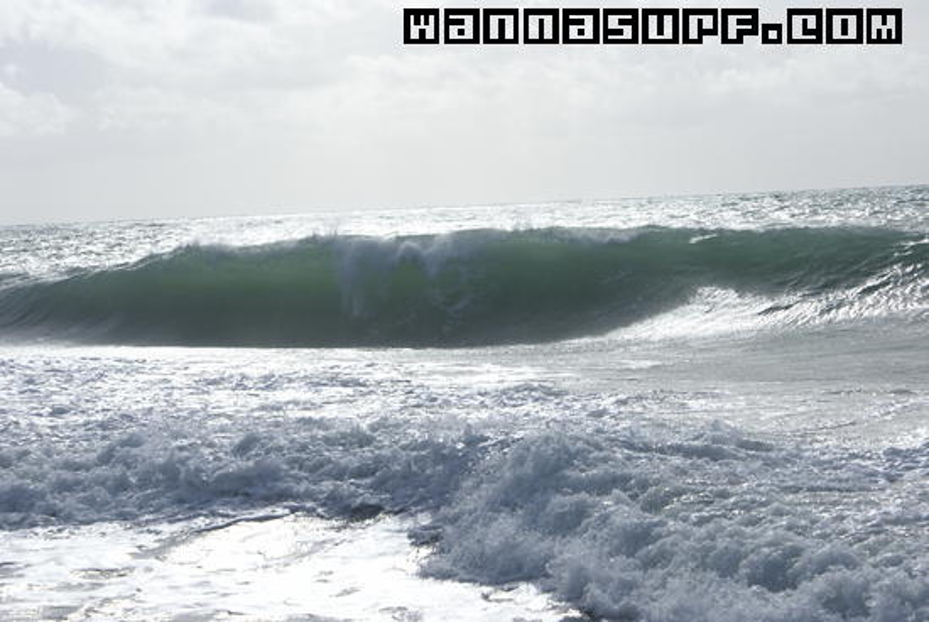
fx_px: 2712
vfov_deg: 13.1
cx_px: 464
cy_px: 311
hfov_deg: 19.4
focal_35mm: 105
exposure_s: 1/400
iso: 100
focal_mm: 70
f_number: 9
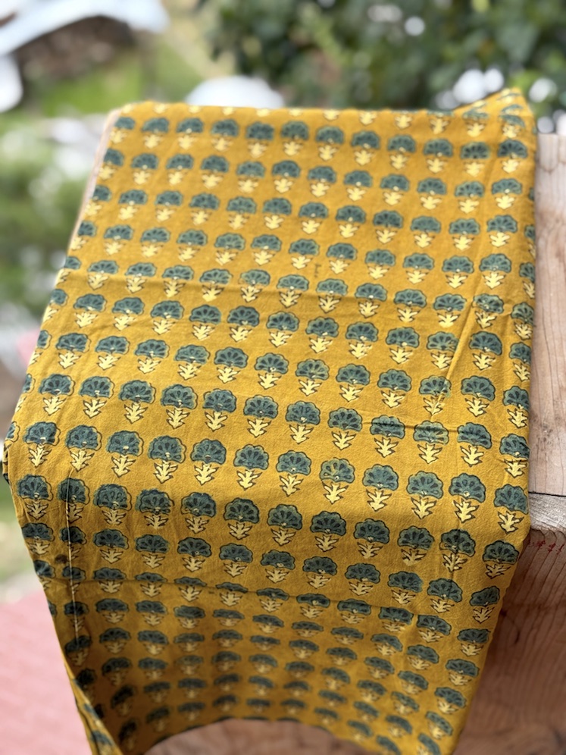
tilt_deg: -54.3
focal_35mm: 48
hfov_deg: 30.3
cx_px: 283
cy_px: 378
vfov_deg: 39.7
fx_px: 1046
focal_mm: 6.76
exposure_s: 1/448
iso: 64
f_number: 1.78
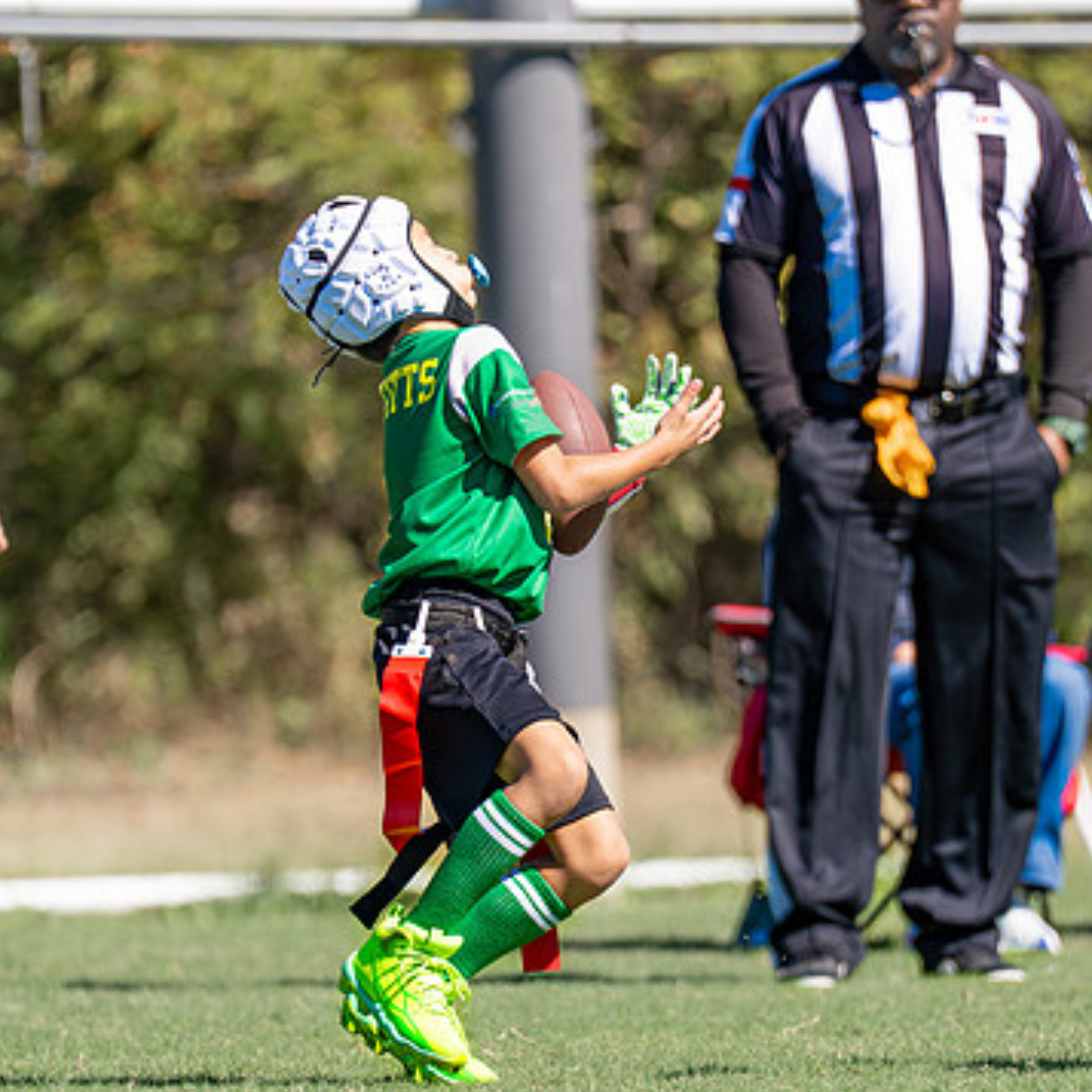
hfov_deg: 3.2
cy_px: 699
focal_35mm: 550
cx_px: 558
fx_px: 19630
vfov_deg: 3.2
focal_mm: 200
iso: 200
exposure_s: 1/2500
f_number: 2.8
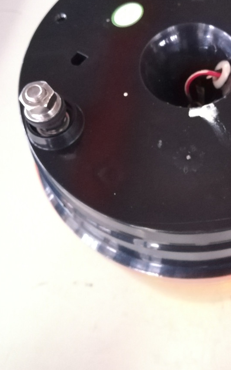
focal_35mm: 43
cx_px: 200
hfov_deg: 28.9
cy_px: 130
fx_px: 433
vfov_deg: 45.7
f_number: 2.2
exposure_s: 1/15
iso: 1600
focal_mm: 3.83
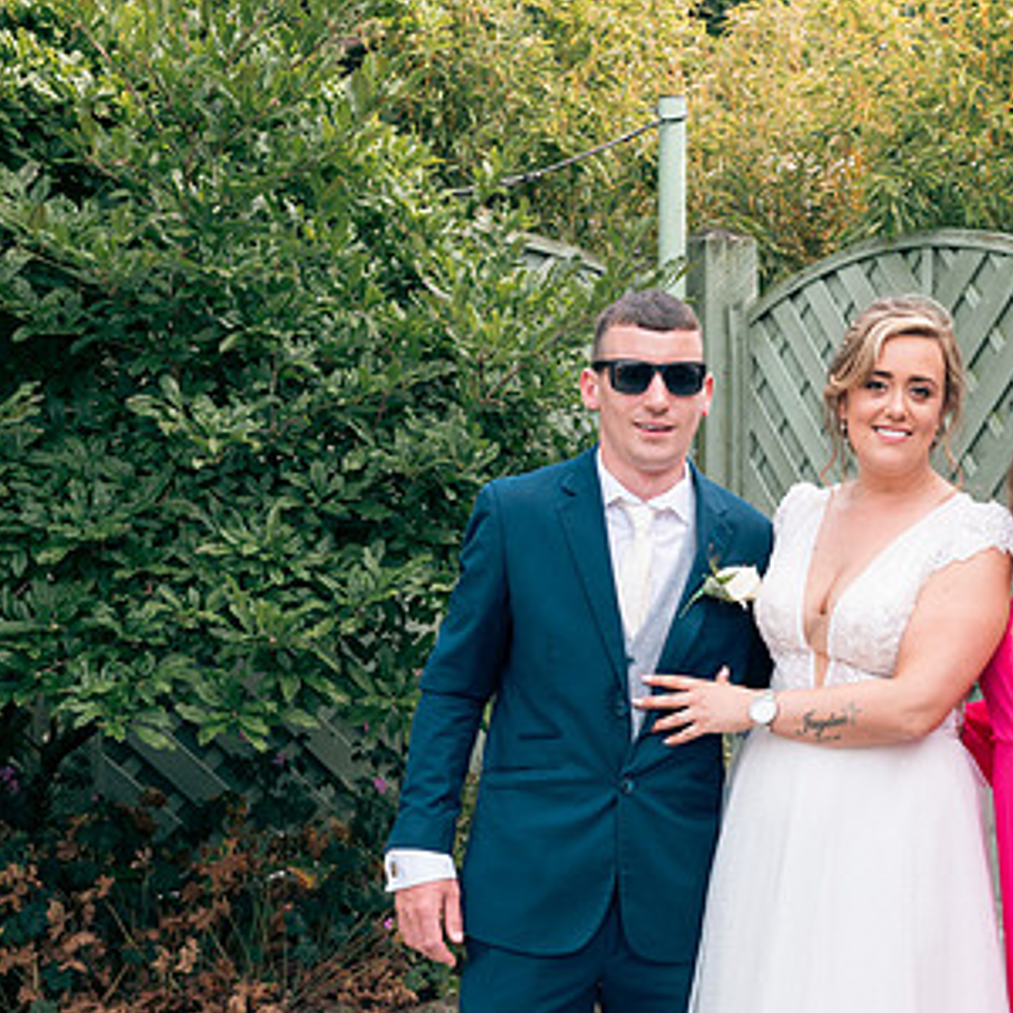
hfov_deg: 21.5
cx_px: 905
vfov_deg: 21.9
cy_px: 609
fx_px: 2616
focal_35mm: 79
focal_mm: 48
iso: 160
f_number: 6.3
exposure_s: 1/160
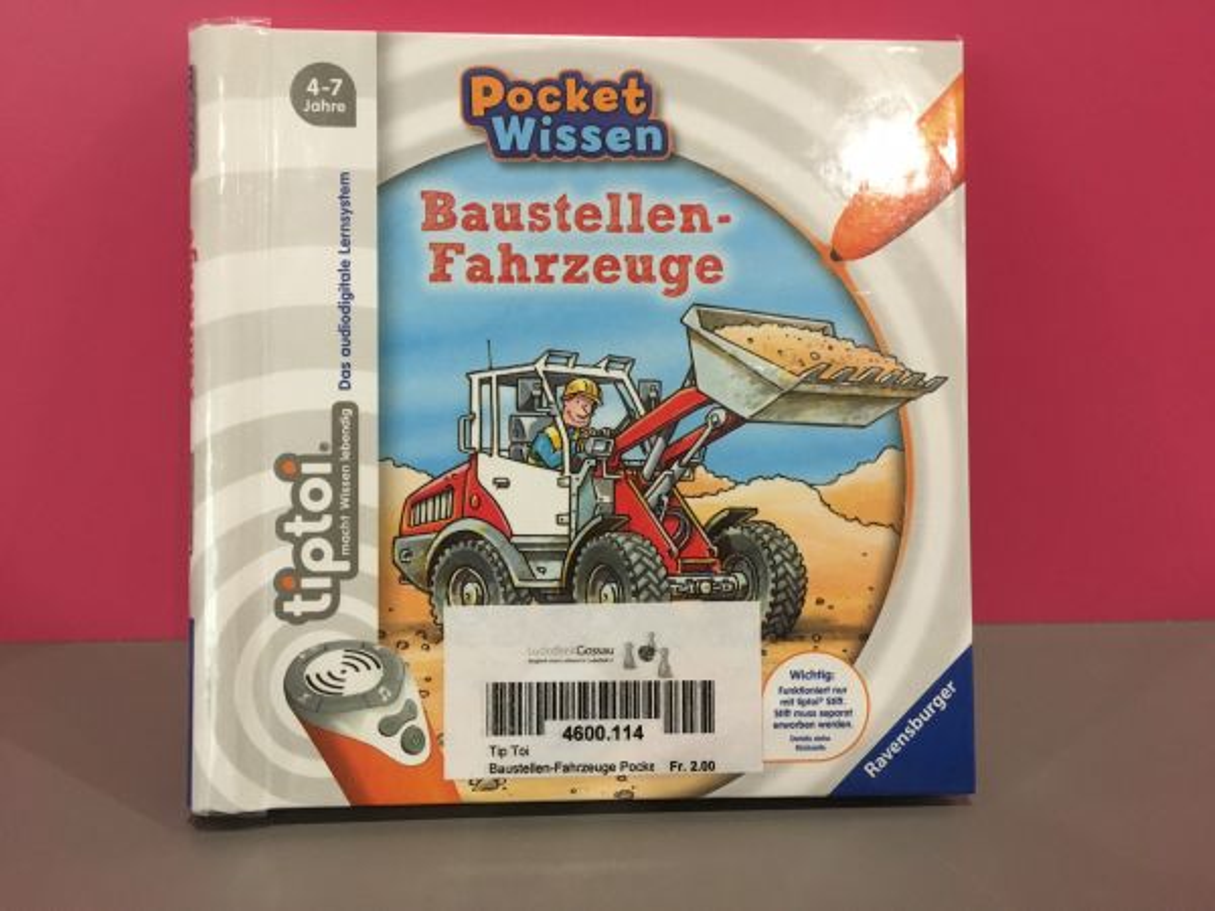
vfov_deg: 48.2
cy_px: 456
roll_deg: +0.0
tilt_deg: -22.0
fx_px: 1018
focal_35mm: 29
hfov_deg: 61.7
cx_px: 608
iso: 200
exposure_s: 1/17
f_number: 2.2
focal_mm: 4.15
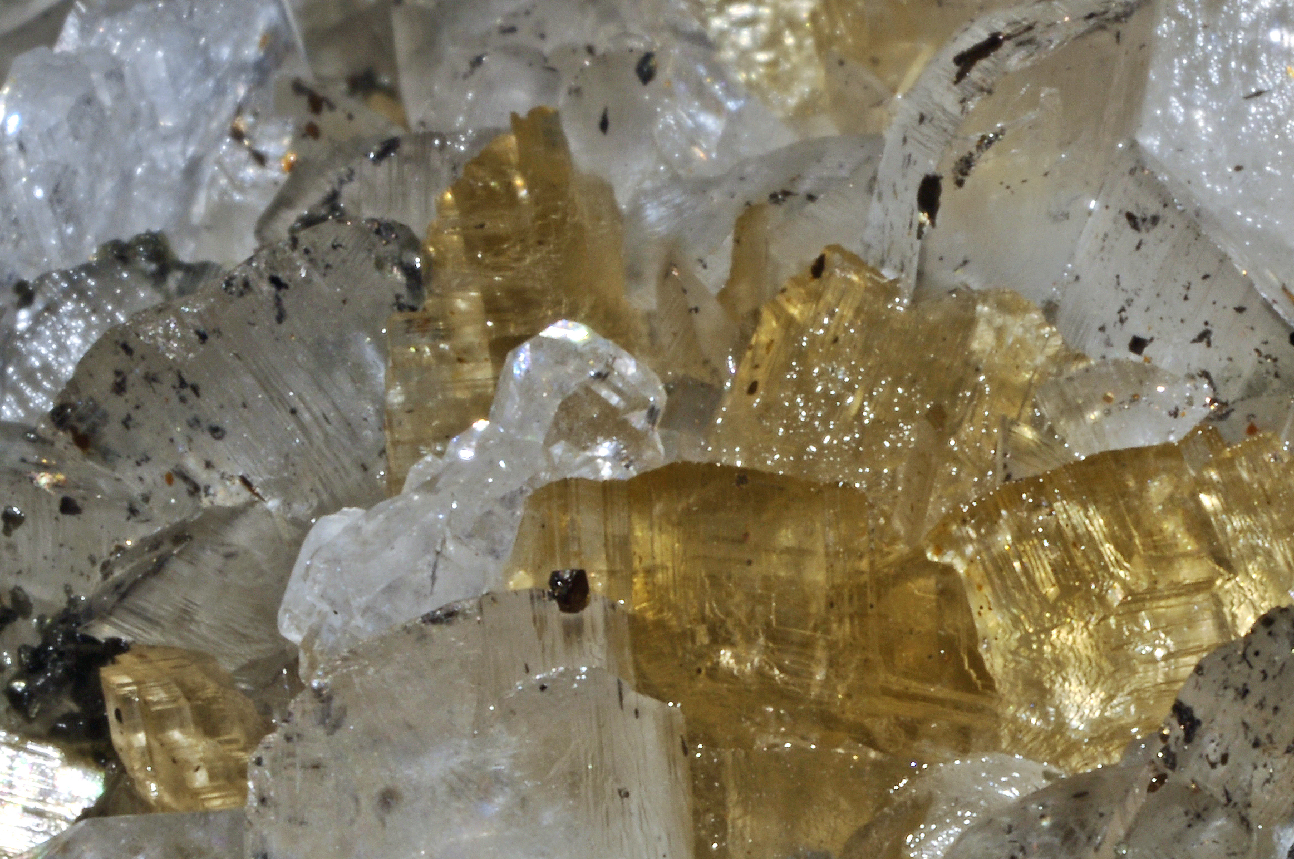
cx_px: 924
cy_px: 709
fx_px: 5959
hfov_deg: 12.4
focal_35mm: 166
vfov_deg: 8.2
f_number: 51
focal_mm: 60
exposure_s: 1/60
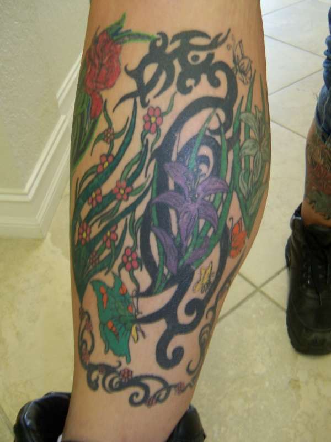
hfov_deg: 40.7
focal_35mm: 35
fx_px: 446
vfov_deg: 52.6
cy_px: 221
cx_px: 166
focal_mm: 6.2
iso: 200
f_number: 3.5
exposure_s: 1/30
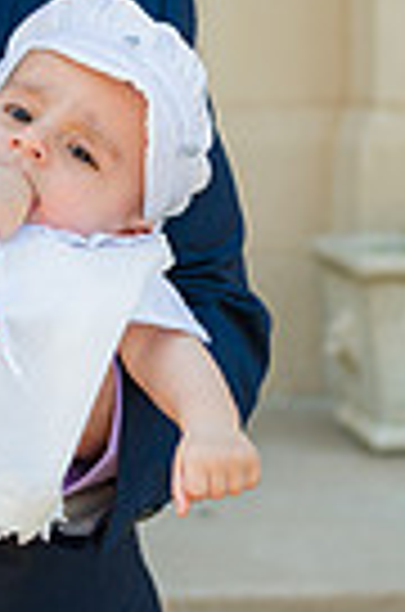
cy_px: 234
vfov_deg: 12.9
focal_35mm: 159
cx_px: -146
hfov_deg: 8.4
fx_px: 2697
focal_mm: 48
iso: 320
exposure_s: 1/640
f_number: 4
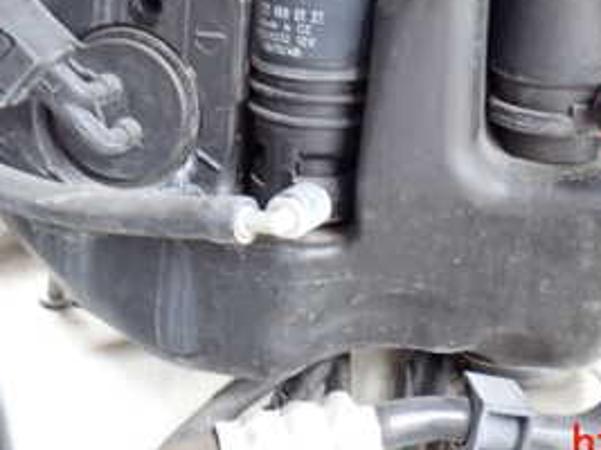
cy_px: -32
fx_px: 1249
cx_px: 405
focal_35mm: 72
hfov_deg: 26.9
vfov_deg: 19.6
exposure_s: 1/30
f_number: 2.4
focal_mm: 5.79
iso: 320
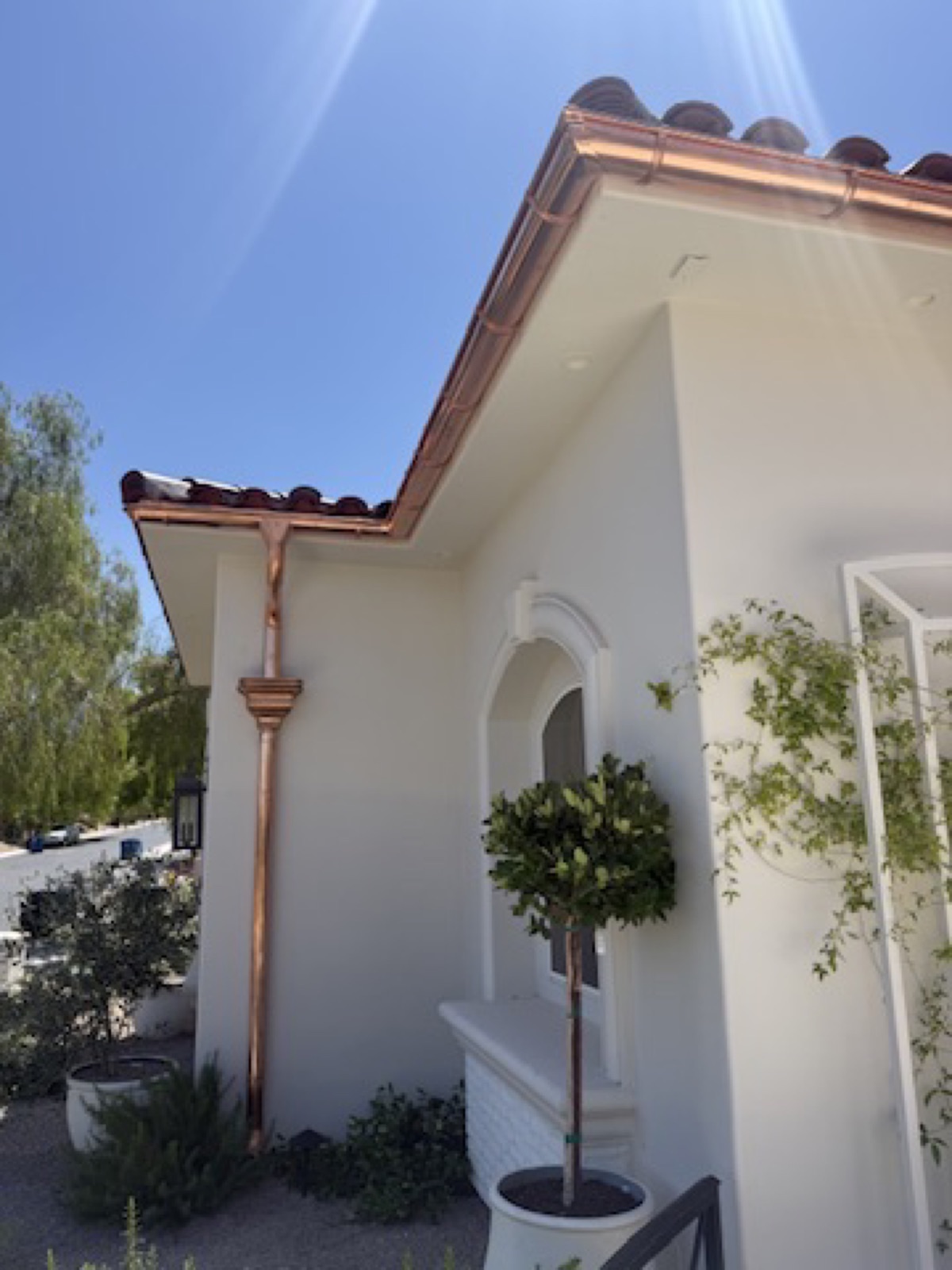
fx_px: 880
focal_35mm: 24
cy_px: 635
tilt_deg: +15.2
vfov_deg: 71.6
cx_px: 476
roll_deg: +0.9
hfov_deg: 56.8
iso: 80
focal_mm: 6.76
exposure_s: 1/4673
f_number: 1.78
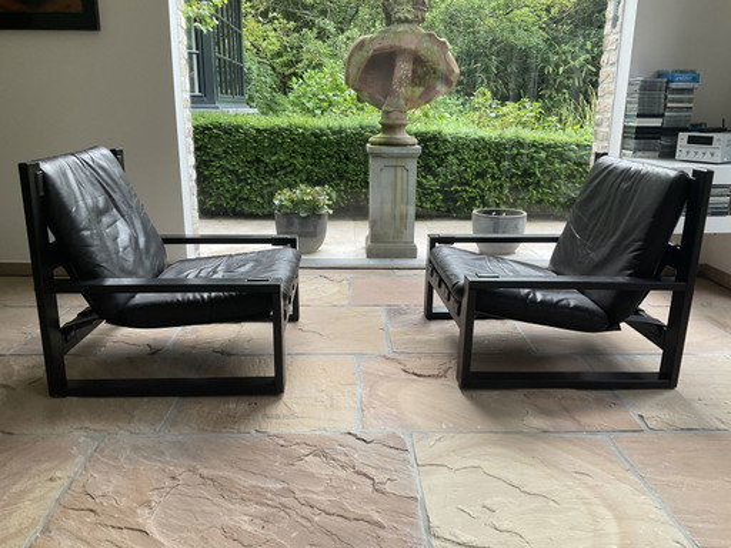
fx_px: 612
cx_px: 366
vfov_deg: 48.2
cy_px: 274
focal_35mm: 29
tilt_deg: -14.9
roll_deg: -0.9
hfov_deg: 61.7
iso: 64
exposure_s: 1/100
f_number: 1.8
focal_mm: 3
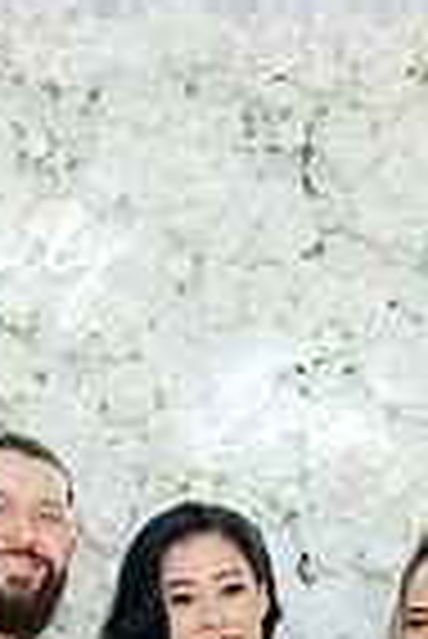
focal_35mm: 111
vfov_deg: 17.1
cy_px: 882
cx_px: 248
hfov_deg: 12.4
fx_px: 1975
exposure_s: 1/160
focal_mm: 35
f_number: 4
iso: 400
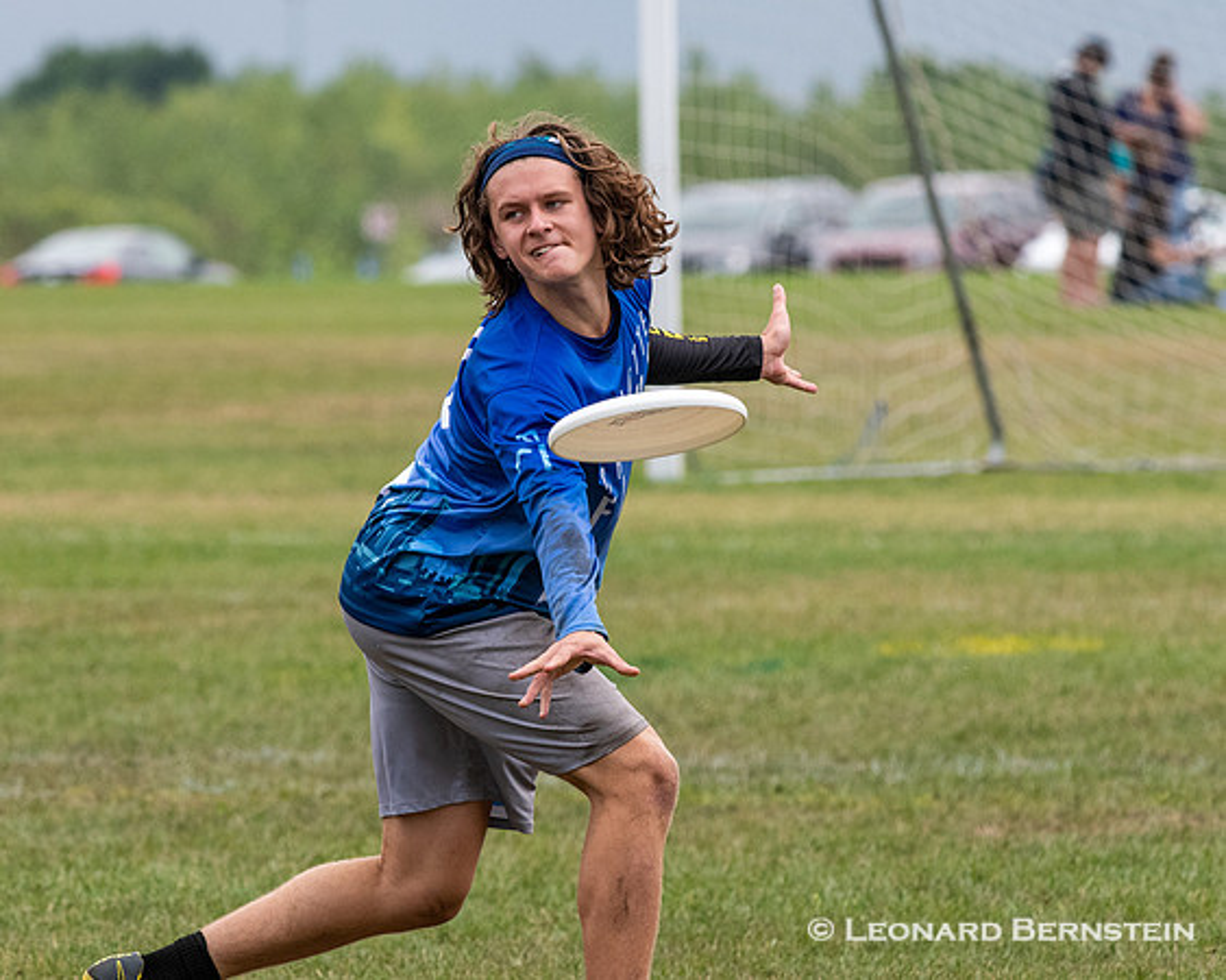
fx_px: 19790
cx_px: 596
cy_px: 489
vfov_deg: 2.8
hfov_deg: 3.5
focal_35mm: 546
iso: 1600
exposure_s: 1/2000
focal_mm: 300
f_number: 8
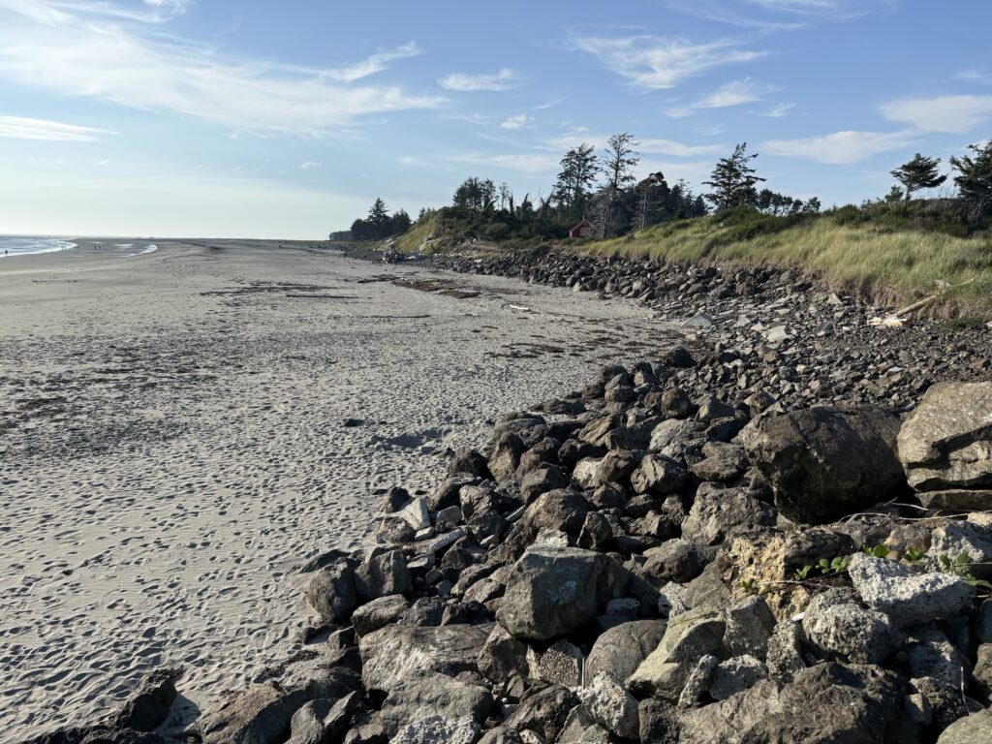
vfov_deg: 56.8
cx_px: 496
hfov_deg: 71.6
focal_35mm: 24
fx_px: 688
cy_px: 372
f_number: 1.78
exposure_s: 1/4673
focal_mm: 6.76
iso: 80
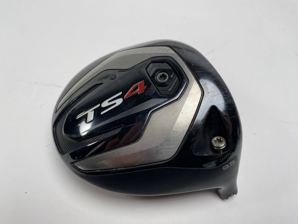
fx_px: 224
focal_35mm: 26
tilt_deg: -57.8
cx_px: 149
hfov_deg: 67.3
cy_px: 112
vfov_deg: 53.1
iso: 32
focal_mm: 4.25
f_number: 1.8
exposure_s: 1/217
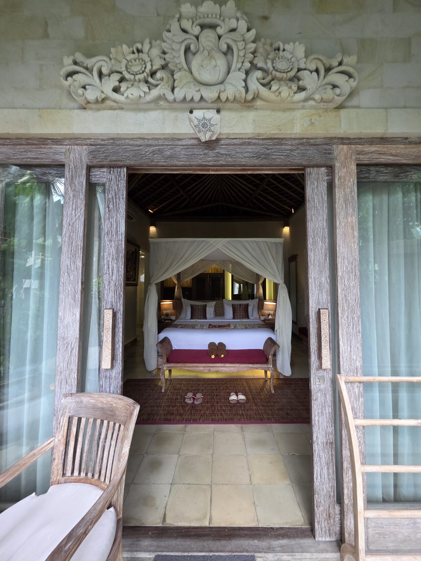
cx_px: 210
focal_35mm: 13
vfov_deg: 106.2
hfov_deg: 89.9
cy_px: 280
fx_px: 211
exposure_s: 1/101
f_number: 1.9
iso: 200
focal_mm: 2.2
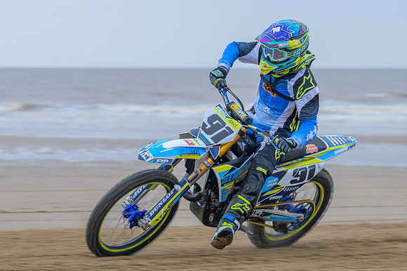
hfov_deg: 10.6
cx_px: 144
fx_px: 2190
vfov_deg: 7.1
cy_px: 155
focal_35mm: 194
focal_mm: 98
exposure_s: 1/200
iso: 110
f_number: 4
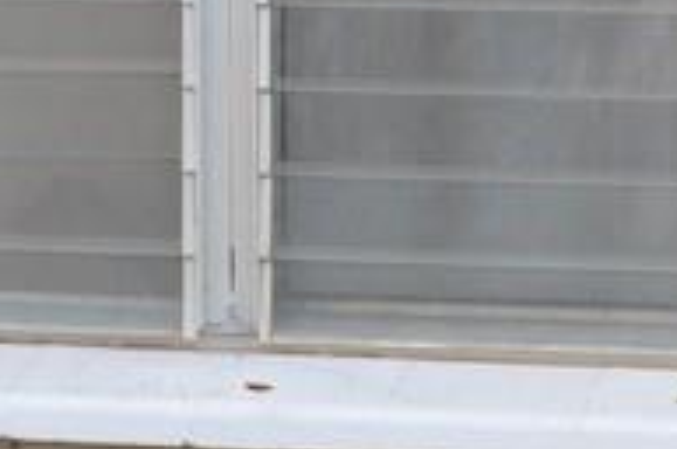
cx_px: -172
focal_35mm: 348
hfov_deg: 5.9
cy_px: -467
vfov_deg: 3.9
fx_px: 6539
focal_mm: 35
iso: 400
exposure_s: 1/125
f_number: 5.6
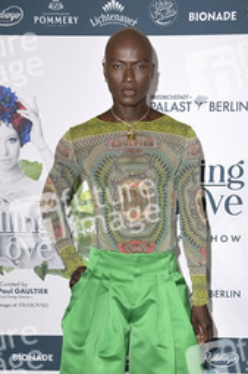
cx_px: 128
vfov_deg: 30.0
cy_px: 287
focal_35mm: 66
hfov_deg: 20.5
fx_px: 685
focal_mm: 42
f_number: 5.6
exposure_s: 1/250
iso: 640
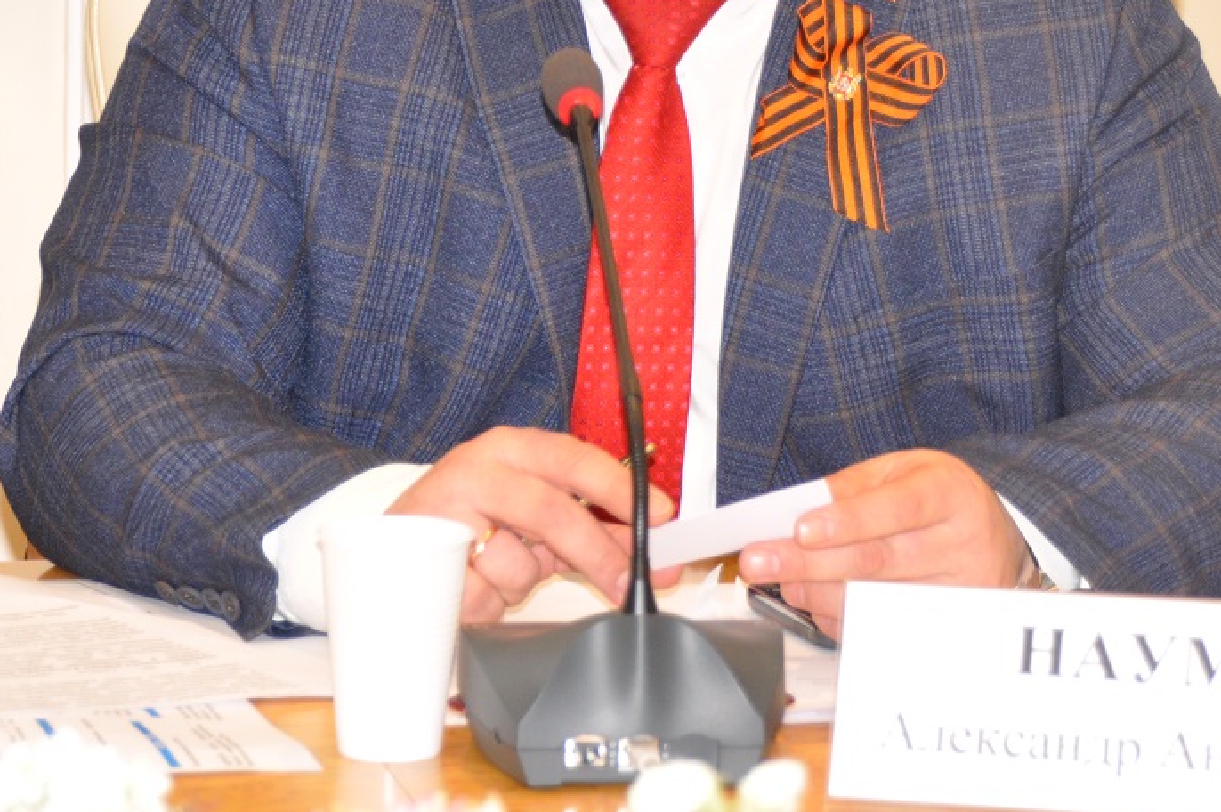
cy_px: 118
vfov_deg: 6.5
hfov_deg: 9.8
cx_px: 807
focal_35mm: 211
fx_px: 7147
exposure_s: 1/60
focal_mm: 75
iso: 800
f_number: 5
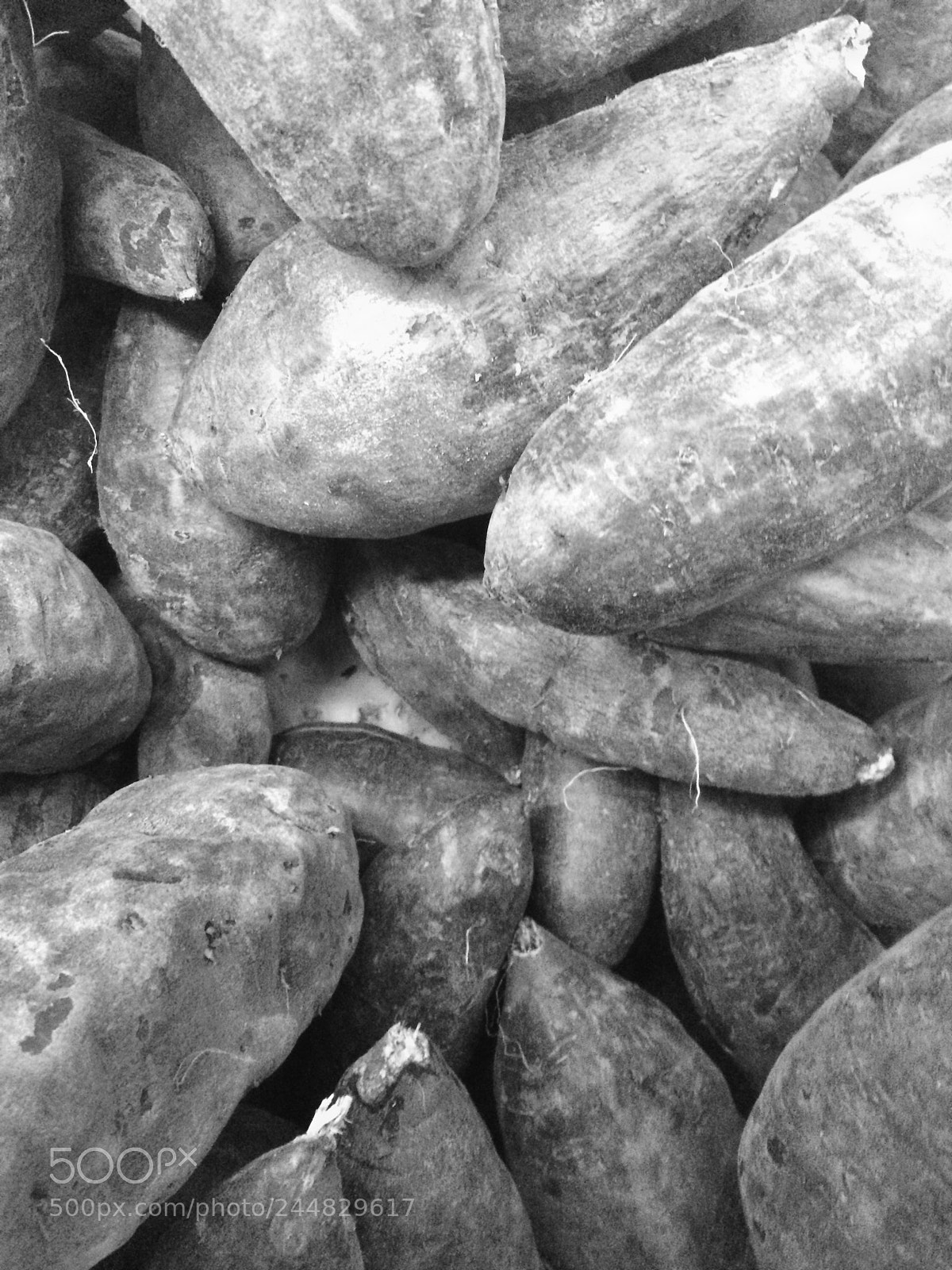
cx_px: 476
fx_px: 1063
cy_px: 635
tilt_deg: -85.1
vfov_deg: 61.7
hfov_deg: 48.2
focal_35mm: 29
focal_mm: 4.15
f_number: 2.2
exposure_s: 1/15
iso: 800
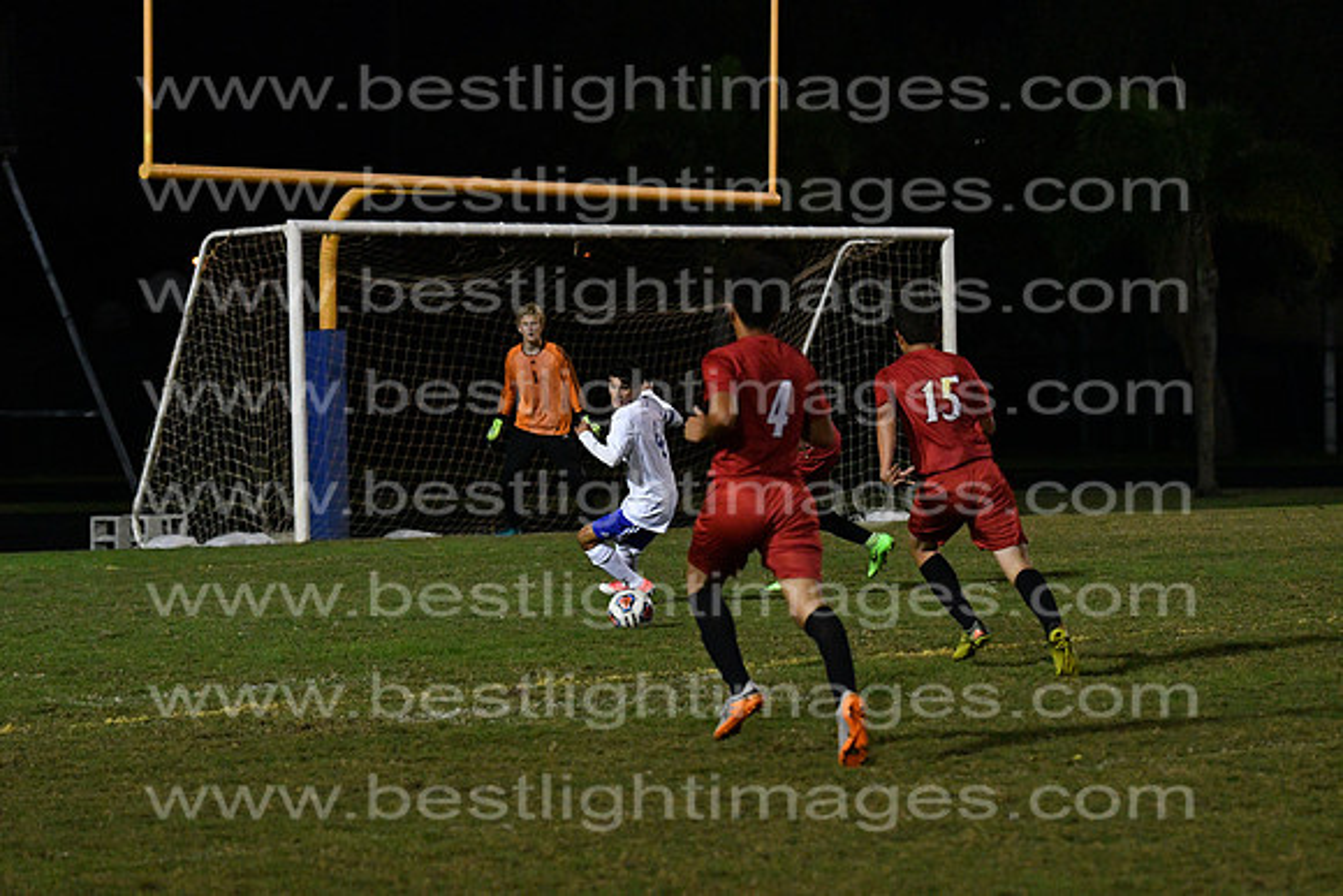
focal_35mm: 153
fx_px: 5709
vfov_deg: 9.0
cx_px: 672
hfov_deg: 13.4
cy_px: 448
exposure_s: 1/1250
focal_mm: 102
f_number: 4
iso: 6400
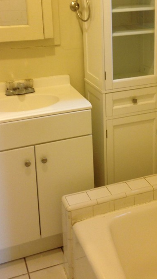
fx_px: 406
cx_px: 111
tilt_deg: -12.1
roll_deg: +0.6
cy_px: 79
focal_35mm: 55
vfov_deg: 37.1
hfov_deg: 21.7
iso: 80
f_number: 2.4
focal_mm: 4.12
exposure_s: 1/20
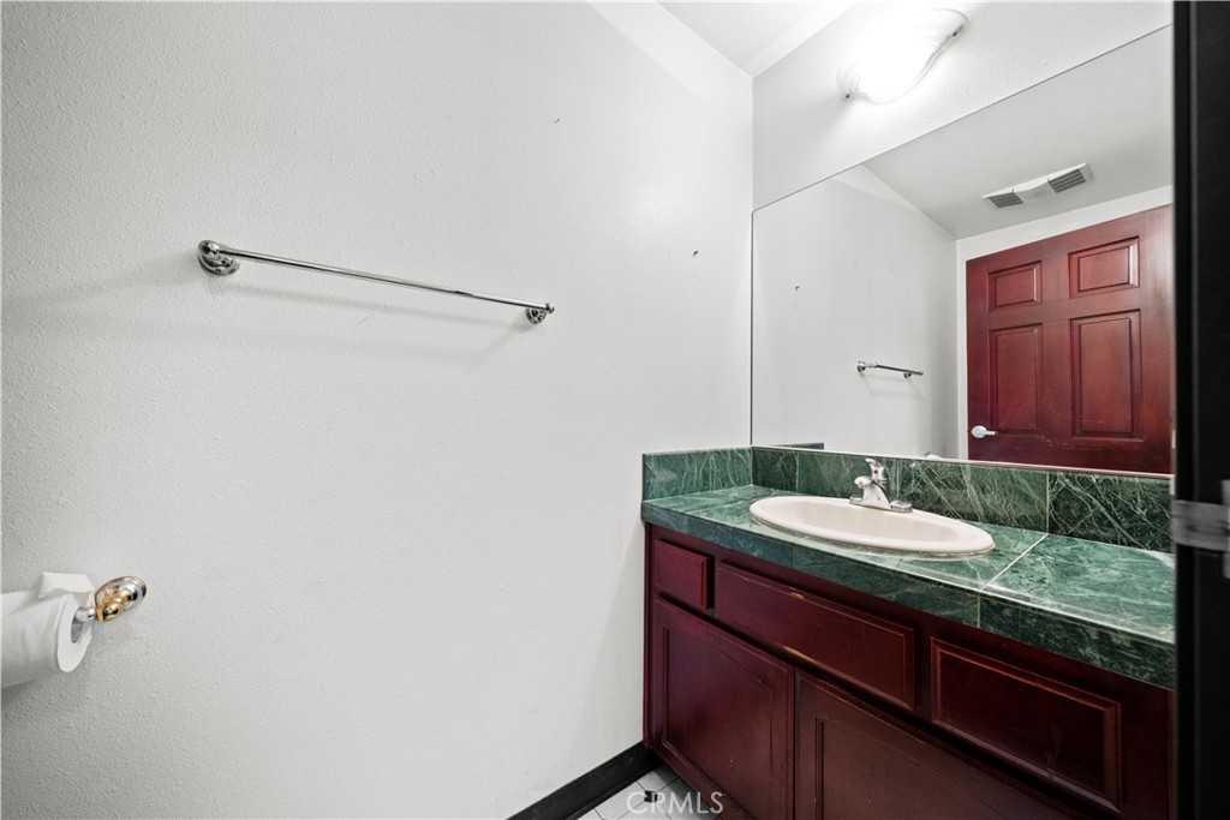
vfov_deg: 90.0
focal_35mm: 12
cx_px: 615
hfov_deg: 112.6
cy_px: 410
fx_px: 410
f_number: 4.5
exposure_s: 1/30
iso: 800
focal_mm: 12
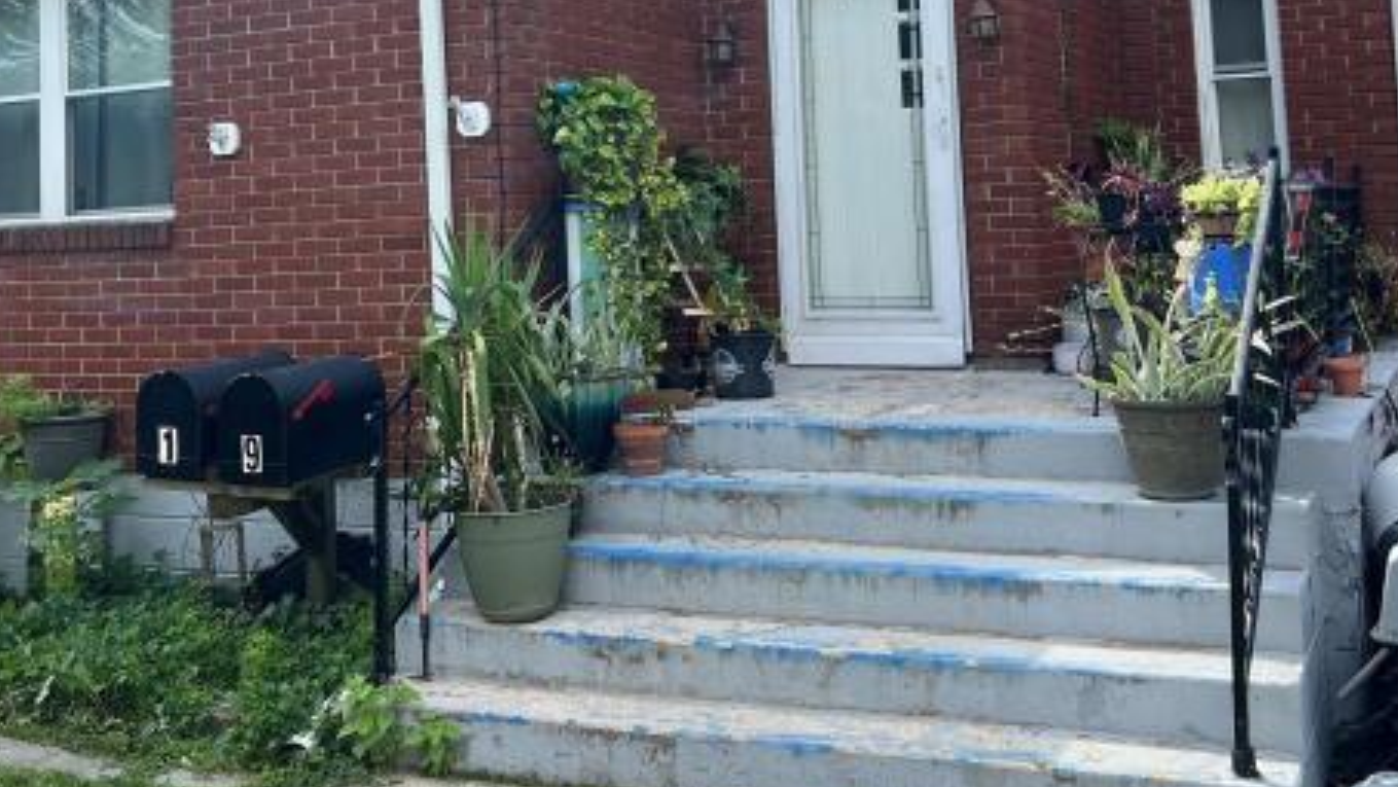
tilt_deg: +4.5
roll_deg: +1.7
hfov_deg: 45.5
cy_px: 77
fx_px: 1668
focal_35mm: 45
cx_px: 682
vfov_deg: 25.7
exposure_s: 1/1068
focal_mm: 5.7
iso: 50
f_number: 1.5
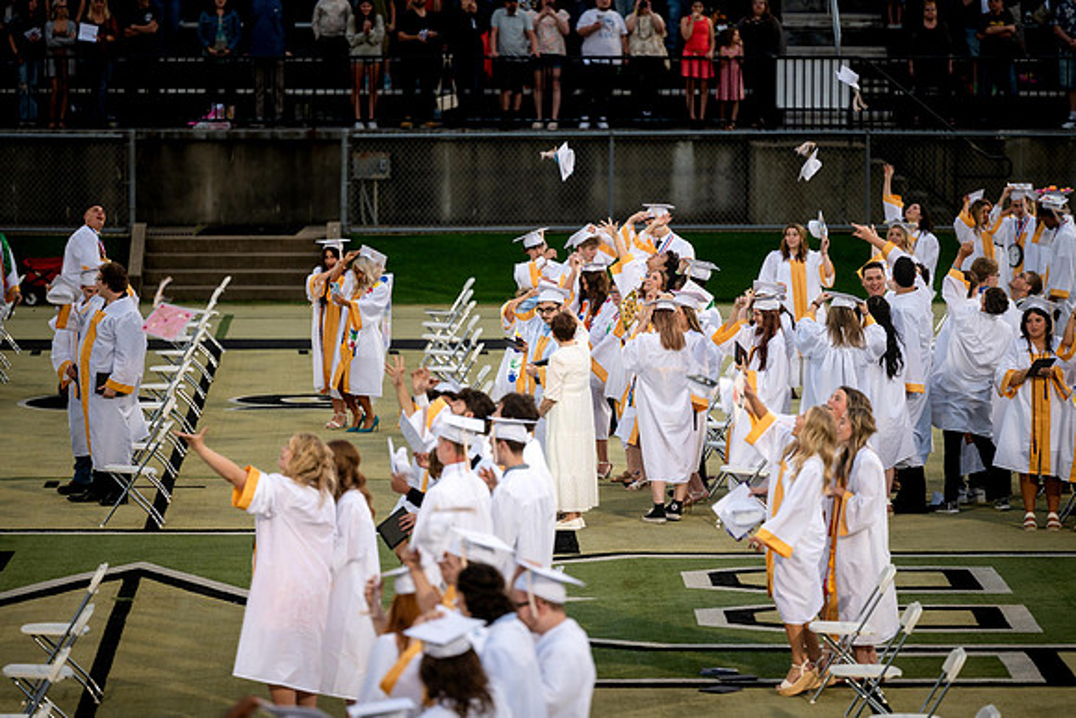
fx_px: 6390
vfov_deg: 6.4
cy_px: 343
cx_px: 536
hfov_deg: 9.6
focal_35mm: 214
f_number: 2.8
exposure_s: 1/500
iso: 640
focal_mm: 200
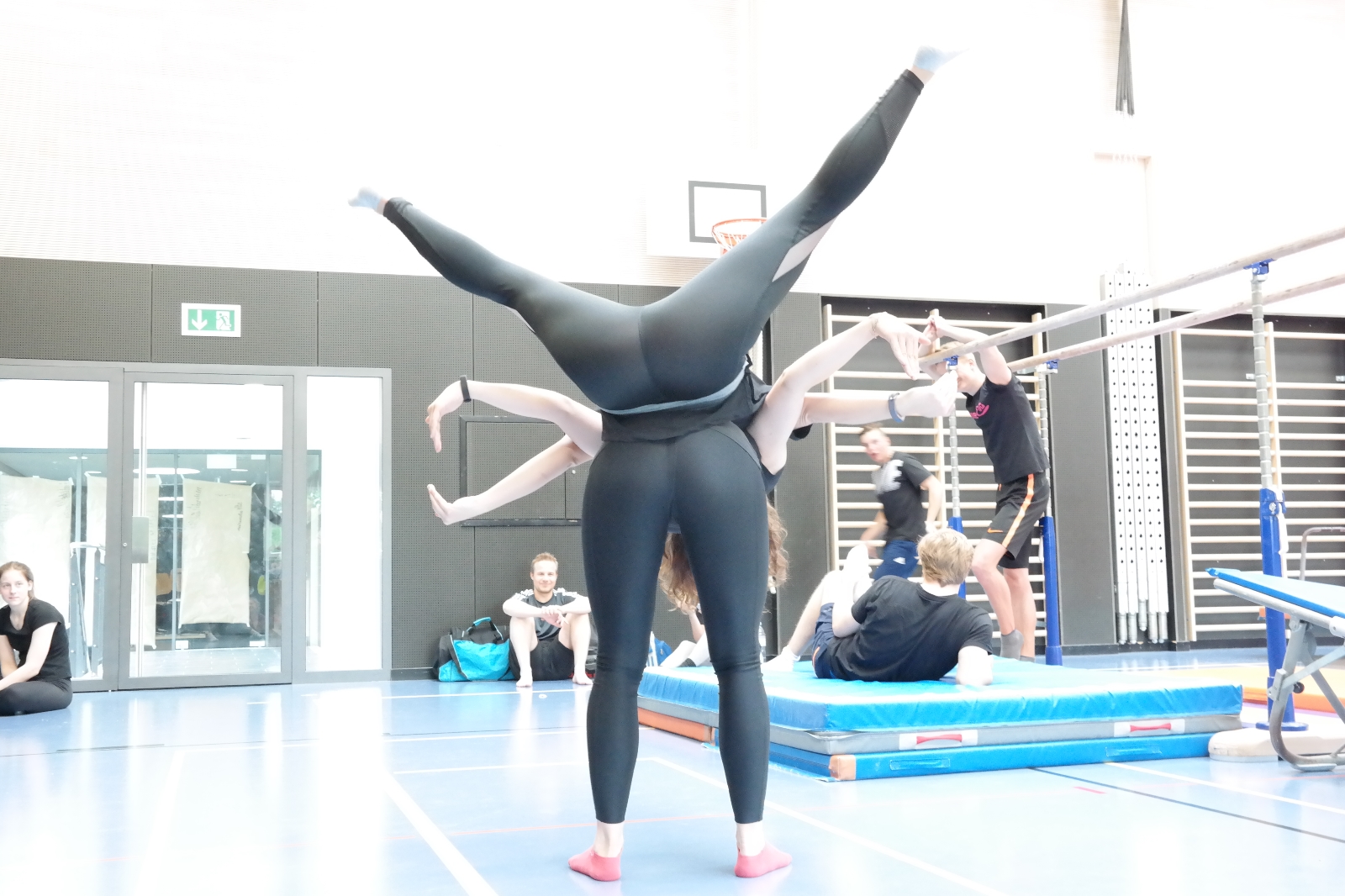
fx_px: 1345
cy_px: 448
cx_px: 672
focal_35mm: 36
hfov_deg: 53.1
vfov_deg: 36.9
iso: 3200
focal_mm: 24
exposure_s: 1/40
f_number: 6.3
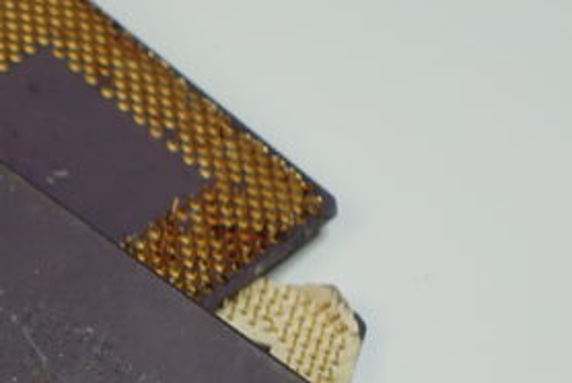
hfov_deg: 9.7
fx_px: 3276
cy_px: 351
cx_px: -230
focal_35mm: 206
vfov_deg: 6.7
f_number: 3.2
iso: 125
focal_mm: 21.08
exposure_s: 1/80
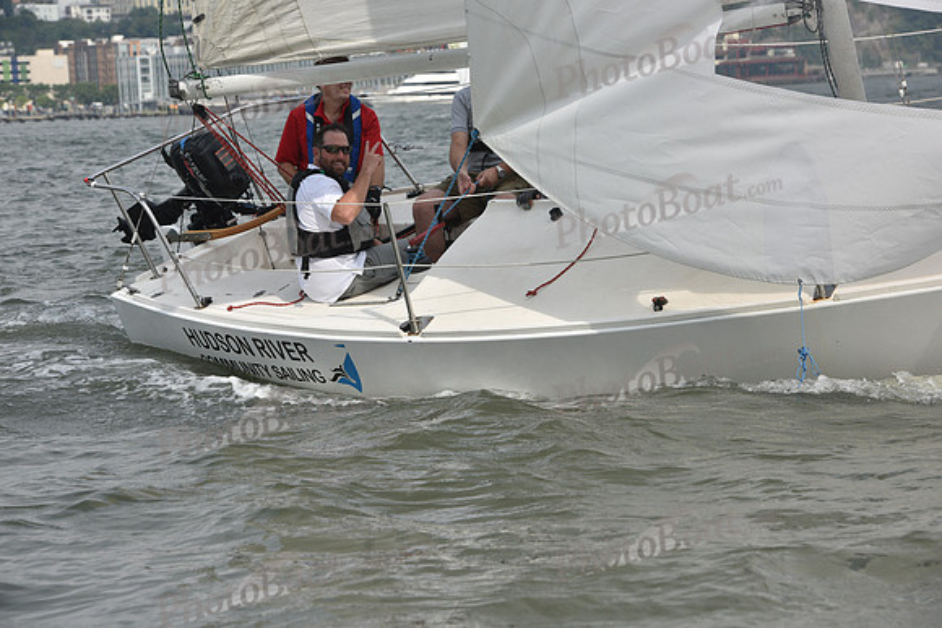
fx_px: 3533
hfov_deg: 15.2
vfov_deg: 10.2
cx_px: 471
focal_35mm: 135
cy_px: 314
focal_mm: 135
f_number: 9
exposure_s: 1/1250
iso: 320
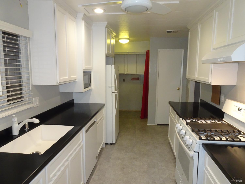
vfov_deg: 56.8
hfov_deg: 71.6
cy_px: 92
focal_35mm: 24
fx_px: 170
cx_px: 122
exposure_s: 1/30
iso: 500
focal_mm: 4.1
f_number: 3.5
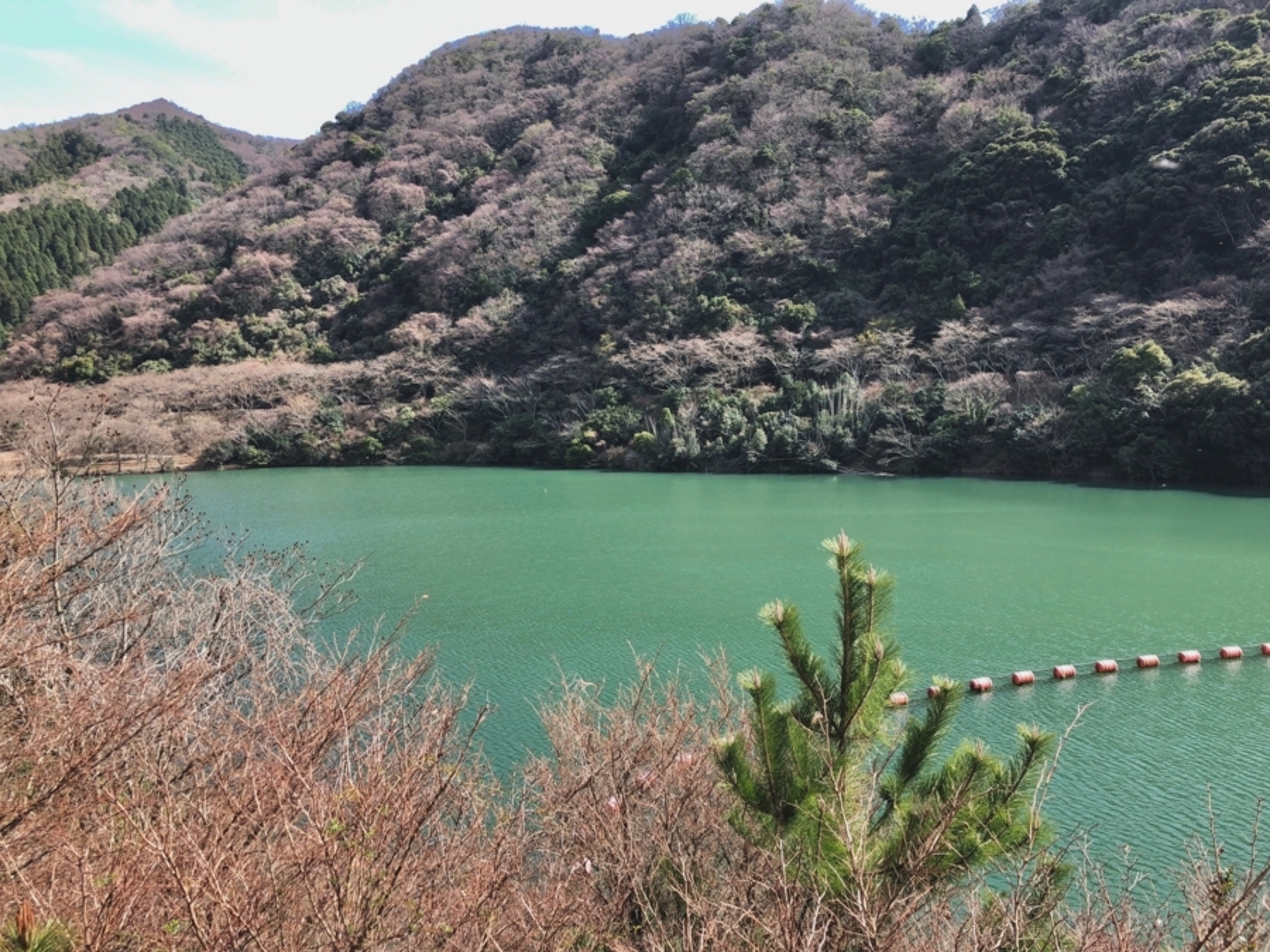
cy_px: 476
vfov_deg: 49.7
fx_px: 1027
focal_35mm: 28
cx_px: 635
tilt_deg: -2.9
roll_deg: +1.4
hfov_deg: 63.4
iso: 20
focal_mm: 4
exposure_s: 1/484
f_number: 1.8
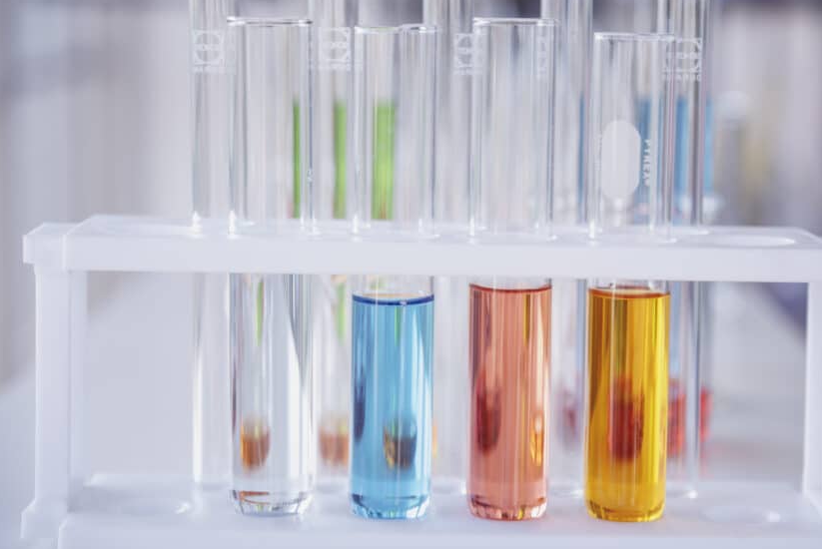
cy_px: 241
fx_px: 2445
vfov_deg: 12.8
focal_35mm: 107
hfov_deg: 19.1
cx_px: 474
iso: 250
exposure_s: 1/250
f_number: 4
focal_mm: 86
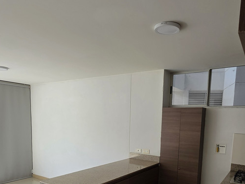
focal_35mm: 28
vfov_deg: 46.5
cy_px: 153
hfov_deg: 63.3
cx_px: 132
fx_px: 198
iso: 40
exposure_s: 1/388
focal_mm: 2.2
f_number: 1.9
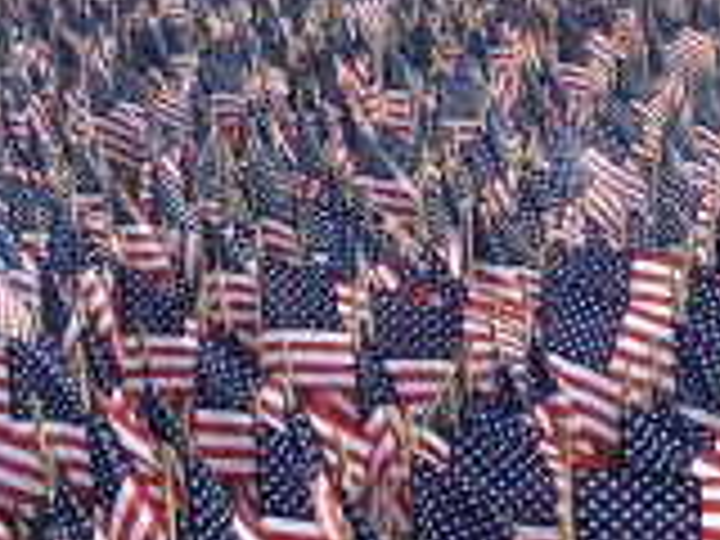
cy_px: 810
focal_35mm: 140
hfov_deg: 13.3
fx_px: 2912
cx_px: 1062
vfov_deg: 10.2
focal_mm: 4.28
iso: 50
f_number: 2.4
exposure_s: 1/298
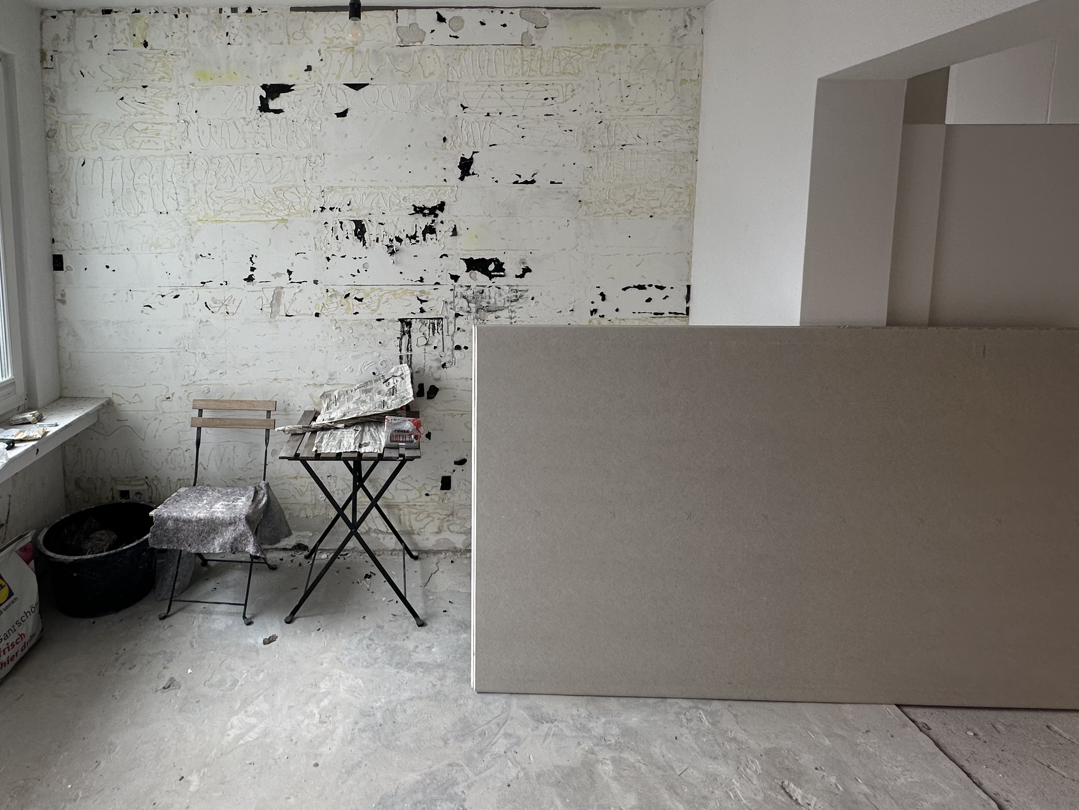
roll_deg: +0.6
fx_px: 623
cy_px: 290
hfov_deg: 80.0
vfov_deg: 64.7
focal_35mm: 20
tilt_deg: -6.4
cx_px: 396
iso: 64
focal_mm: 2.22
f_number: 2.2
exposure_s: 1/99
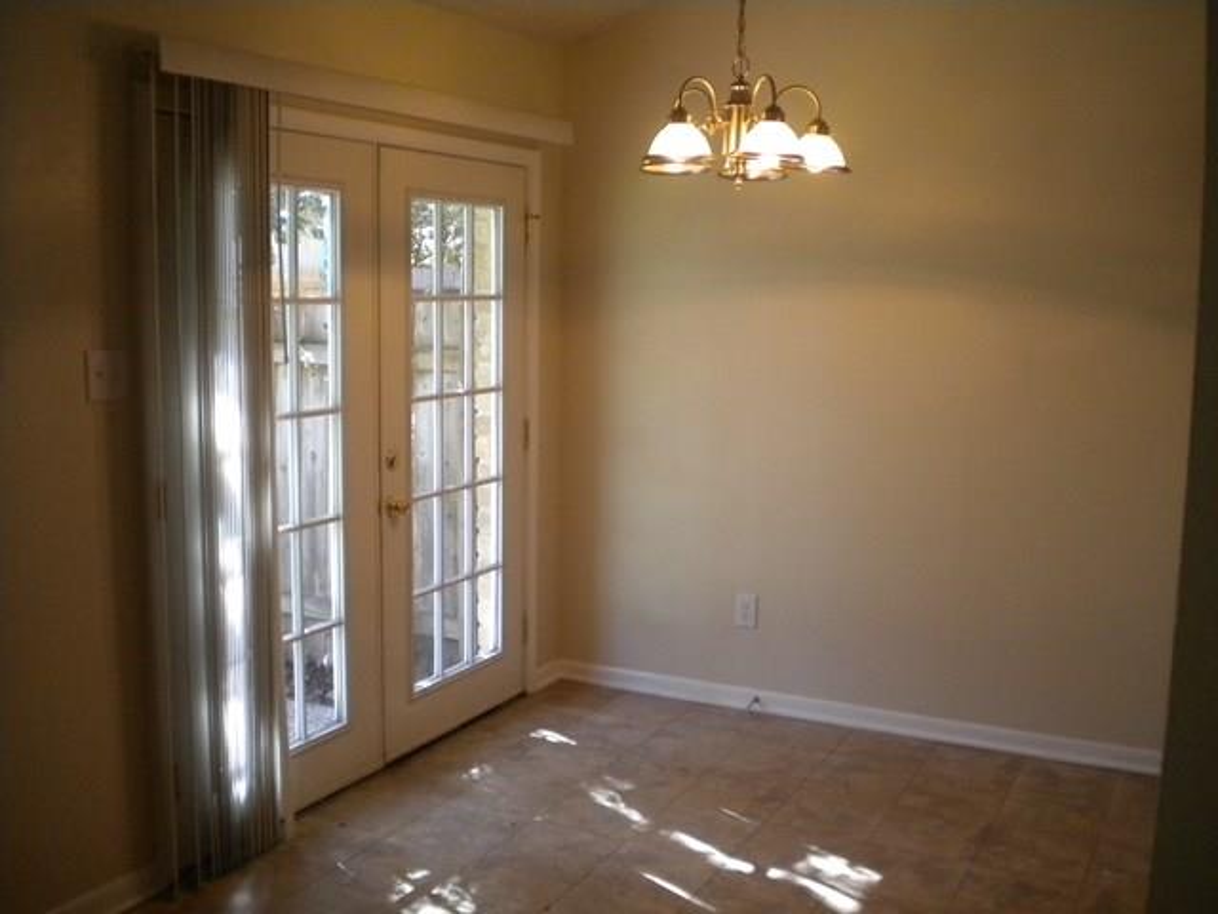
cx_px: 609
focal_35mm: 35
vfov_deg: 40.7
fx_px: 1232
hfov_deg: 52.6
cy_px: 457
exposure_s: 1/113
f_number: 3.1
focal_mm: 6.3
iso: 400
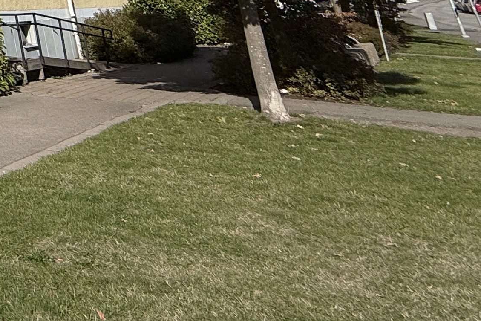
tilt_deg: +18.2
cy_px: -211
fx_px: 695
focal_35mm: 52
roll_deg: +0.5
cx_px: -357
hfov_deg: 23.1
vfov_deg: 20.5
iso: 50
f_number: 2.2
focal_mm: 2.22
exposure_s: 1/5155
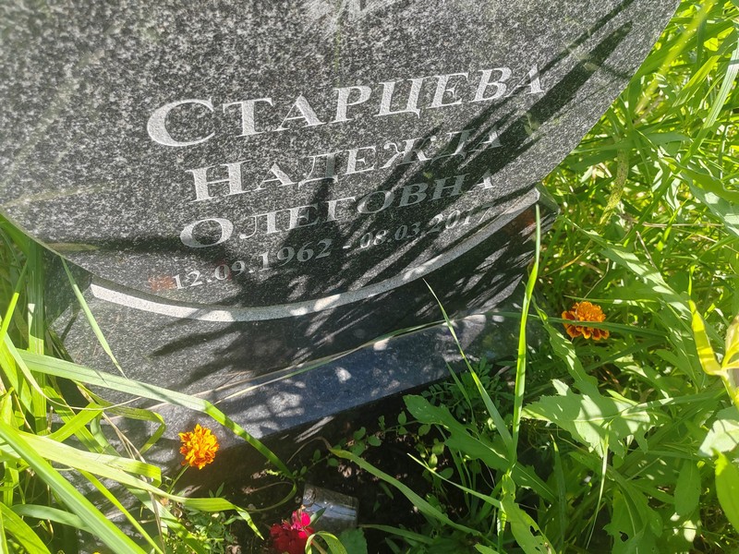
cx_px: 370
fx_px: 576
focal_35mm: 27
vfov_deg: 51.4
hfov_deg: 65.3
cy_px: 277
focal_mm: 5.52
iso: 100
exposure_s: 1/480
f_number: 1.9
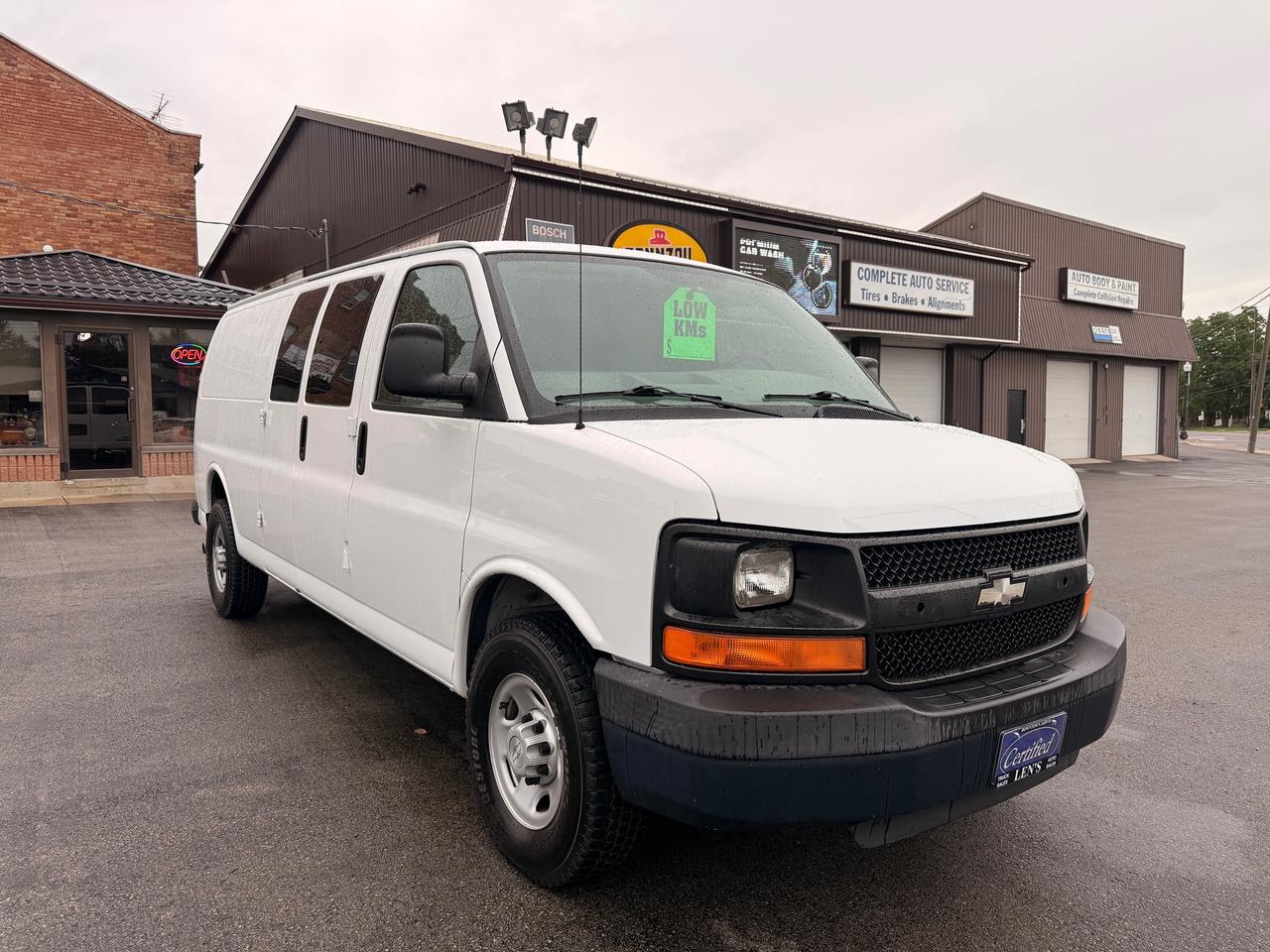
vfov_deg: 56.8
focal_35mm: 24
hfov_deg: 71.6
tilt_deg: -2.3
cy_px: 476
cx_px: 635
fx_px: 881
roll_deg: +0.2
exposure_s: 1/757
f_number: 1.78
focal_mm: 6.76
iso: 80
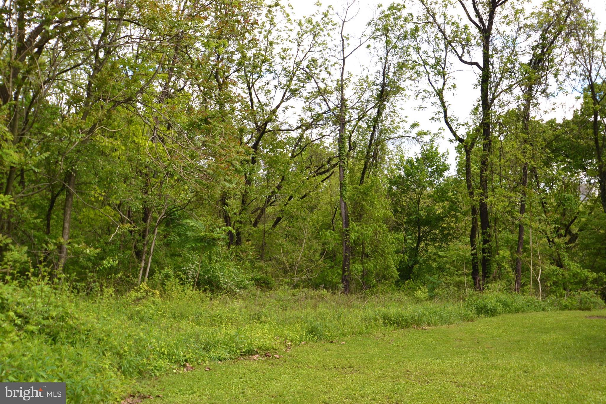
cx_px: 303
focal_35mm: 36
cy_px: 202
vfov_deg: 36.9
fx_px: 606
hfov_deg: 53.1
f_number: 5.6
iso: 100
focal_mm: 24
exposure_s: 1/200
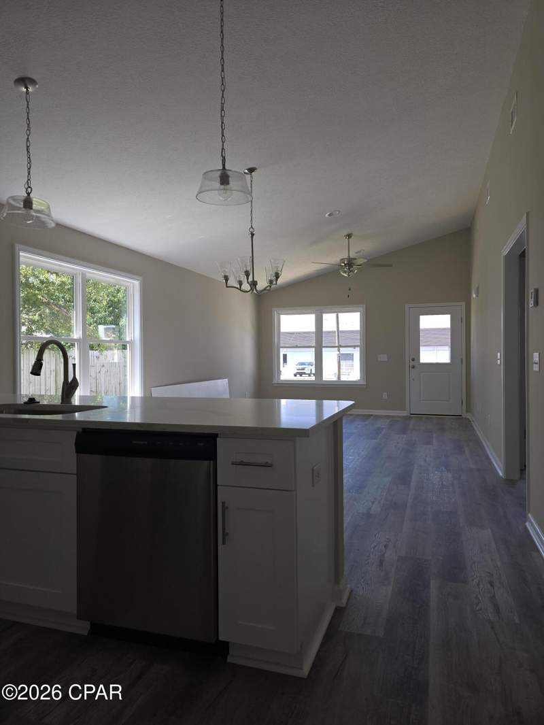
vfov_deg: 73.9
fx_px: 482
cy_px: 362
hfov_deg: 58.9
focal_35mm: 23
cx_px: 272
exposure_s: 1/120
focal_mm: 6.3
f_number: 1.7
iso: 25
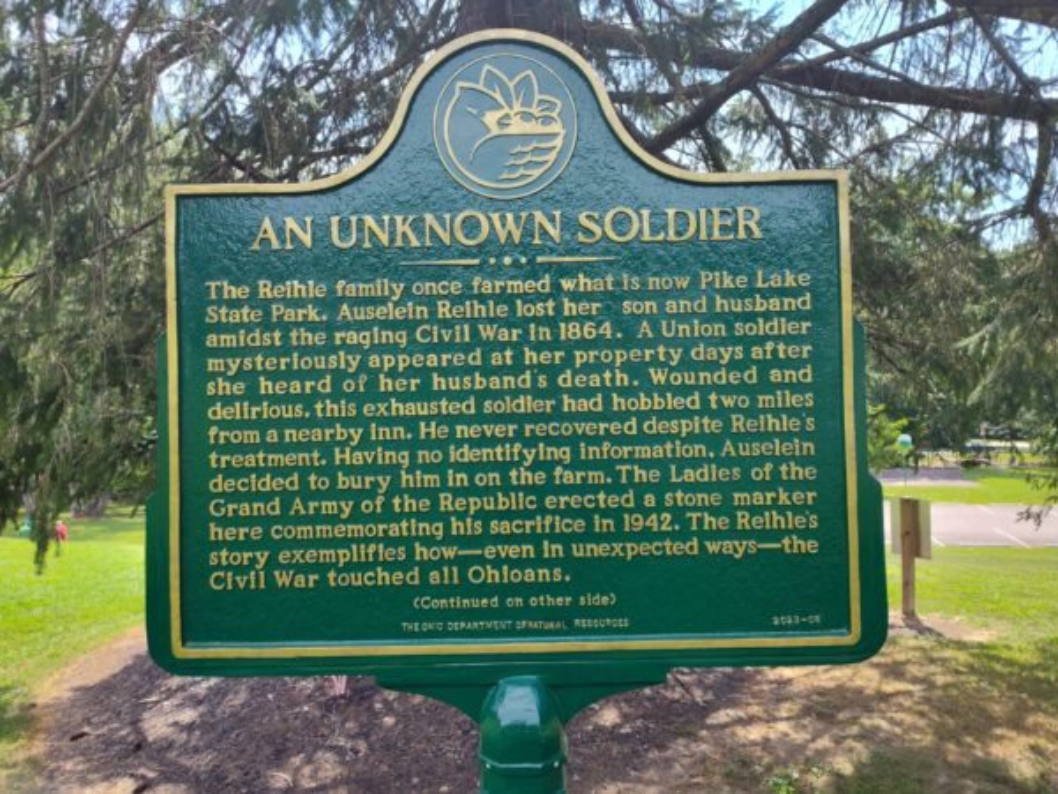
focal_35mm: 23
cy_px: 397
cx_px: 529
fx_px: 703
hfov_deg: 73.9
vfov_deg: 58.9
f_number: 1.8
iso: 100
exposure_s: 1/594
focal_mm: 5.56
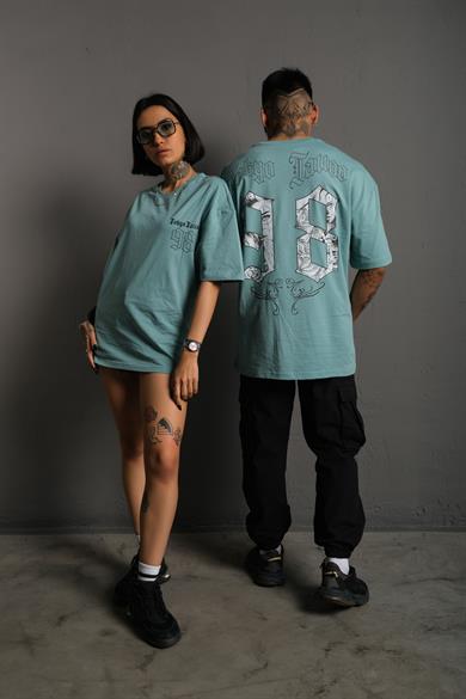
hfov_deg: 40.0
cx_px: 233
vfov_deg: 57.2
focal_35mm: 33
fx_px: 641
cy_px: 350
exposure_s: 1/160
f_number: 5
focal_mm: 22.3
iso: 160
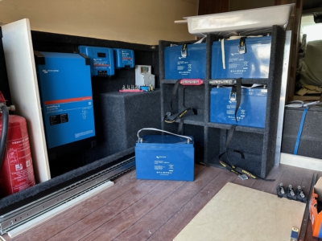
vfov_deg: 56.8
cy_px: 120
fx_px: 223
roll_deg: +2.2
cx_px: 161
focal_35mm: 24
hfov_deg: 71.6
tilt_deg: -14.1
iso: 160
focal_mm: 6.86
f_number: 1.78
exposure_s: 1/121
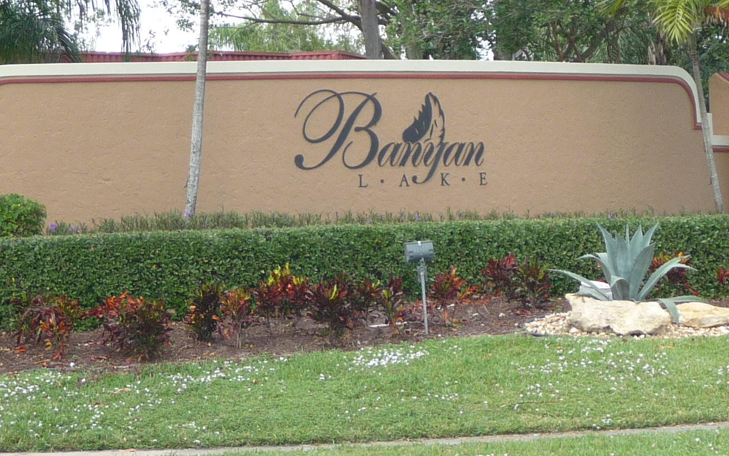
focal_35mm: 138
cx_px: 302
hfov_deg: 15.1
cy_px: 140
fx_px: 2742
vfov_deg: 9.5
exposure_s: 1/125
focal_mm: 8.5
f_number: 4.2
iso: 100
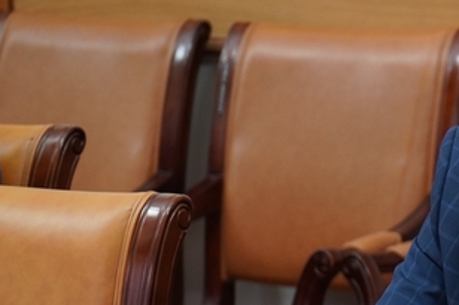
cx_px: 589
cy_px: 227
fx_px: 2485
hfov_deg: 10.3
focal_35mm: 195
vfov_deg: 7.0
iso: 1000
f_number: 4
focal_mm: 50
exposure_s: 1/80
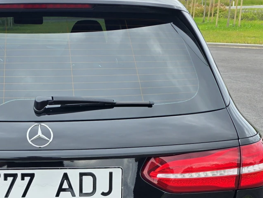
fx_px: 524
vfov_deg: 20.3
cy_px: 219
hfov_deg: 27.4
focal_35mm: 69
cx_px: 37
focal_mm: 6.3
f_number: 1.7
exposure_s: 1/359
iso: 25
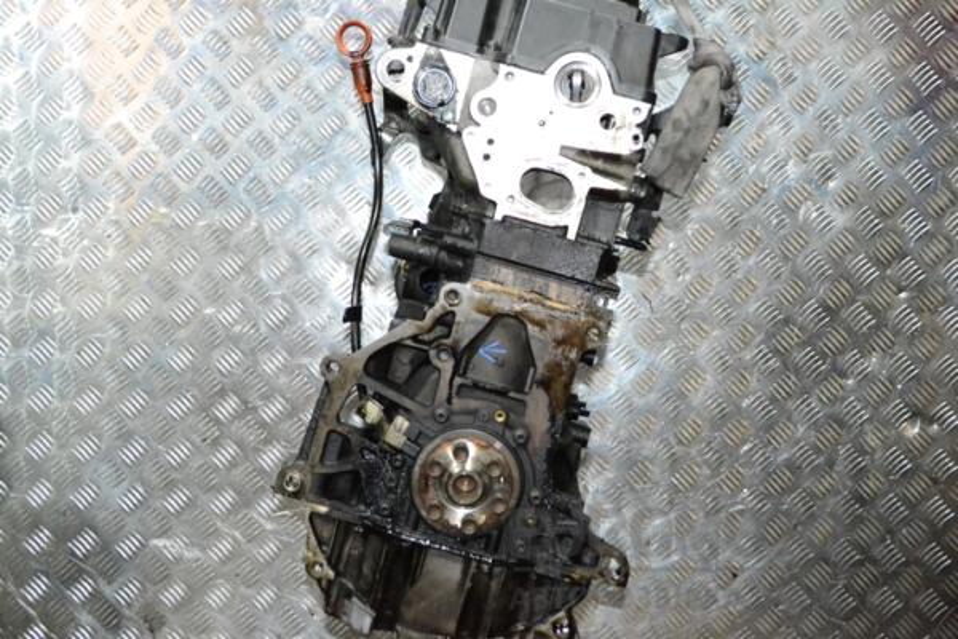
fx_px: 1397
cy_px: 320
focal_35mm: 52
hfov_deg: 37.9
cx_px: 479
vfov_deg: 25.8
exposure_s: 1/60
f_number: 7.1
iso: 3200
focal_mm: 35
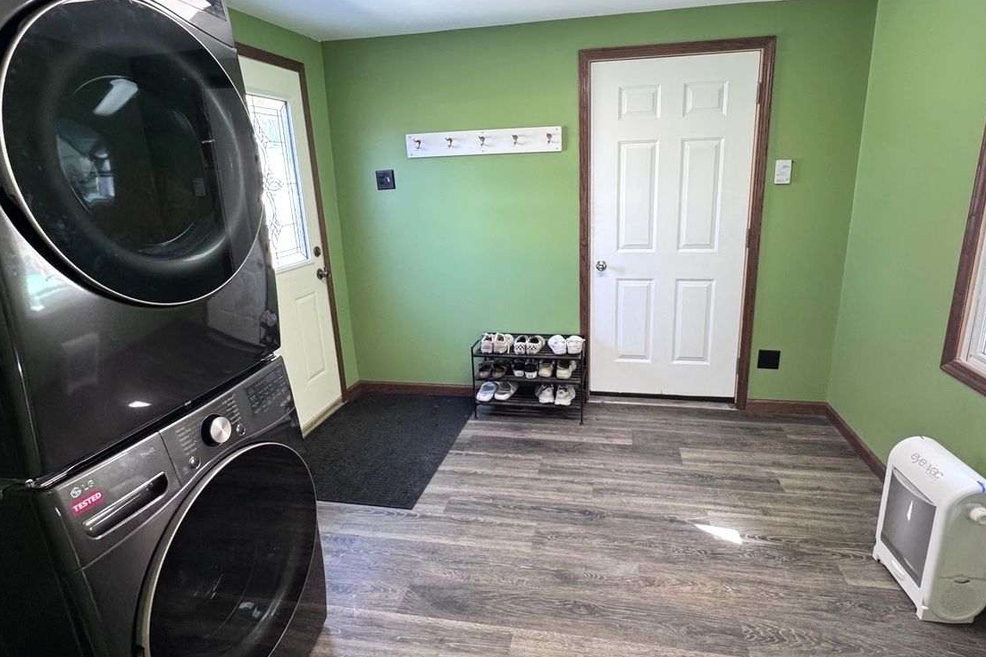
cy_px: 303
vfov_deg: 64.5
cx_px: 525
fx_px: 520
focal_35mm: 19
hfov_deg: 86.8
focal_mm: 2.22
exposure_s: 1/120
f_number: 2.2
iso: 320
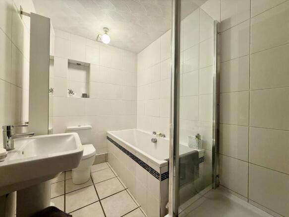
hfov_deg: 102.1
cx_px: 144
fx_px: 117
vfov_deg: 85.7
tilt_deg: +0.4
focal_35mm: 14
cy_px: 108
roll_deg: -1.1
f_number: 2.2
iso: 160
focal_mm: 2.22
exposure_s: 1/99
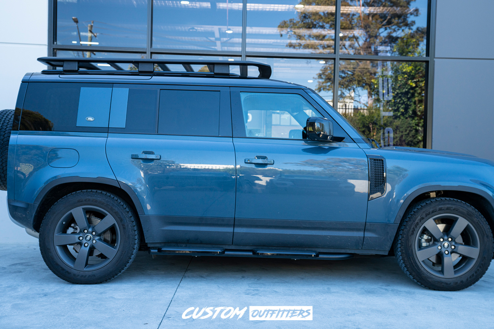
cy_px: 164
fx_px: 467
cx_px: 247
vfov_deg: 38.9
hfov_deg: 55.8
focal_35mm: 34
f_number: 4
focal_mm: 34
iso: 400
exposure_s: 1/160
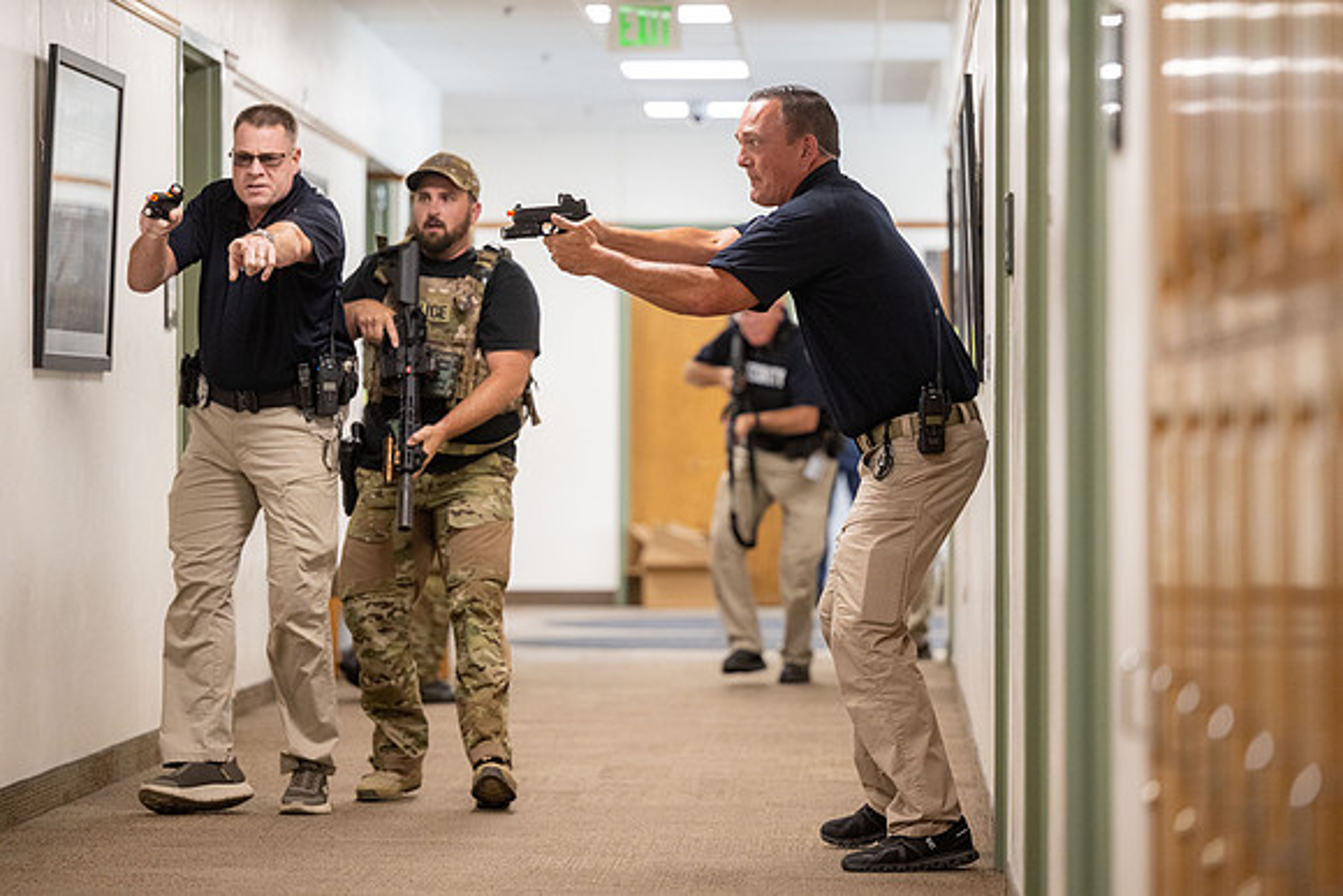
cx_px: 672
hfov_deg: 15.8
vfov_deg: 10.6
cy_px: 448
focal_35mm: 130
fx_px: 4851
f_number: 2.8
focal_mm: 130
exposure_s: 1/500
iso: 2000
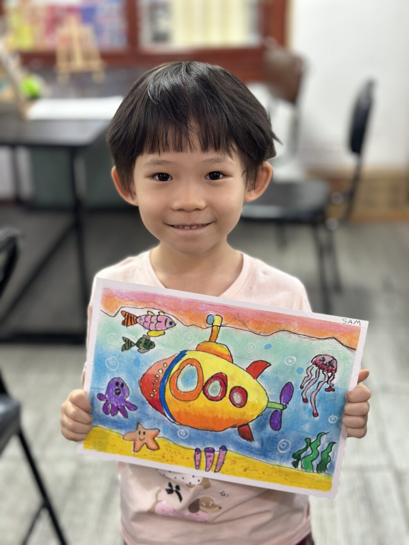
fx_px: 756
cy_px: 272
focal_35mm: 48
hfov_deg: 30.3
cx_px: 204
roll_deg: +0.7
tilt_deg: -21.5
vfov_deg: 39.7
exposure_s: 1/60
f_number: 1.78
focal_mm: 6.86
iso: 125
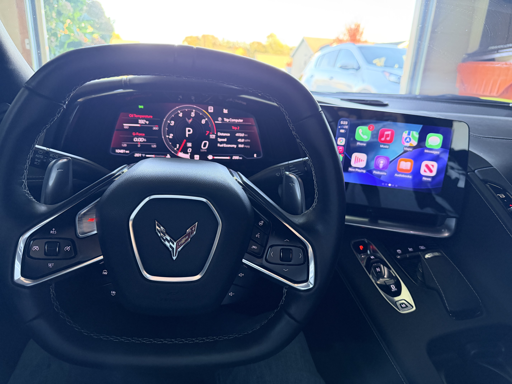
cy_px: 192
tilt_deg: -18.3
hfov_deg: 71.6
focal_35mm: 24
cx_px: 256
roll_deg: -3.8
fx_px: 355
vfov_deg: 56.8
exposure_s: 1/60
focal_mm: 6.76
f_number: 1.78
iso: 500
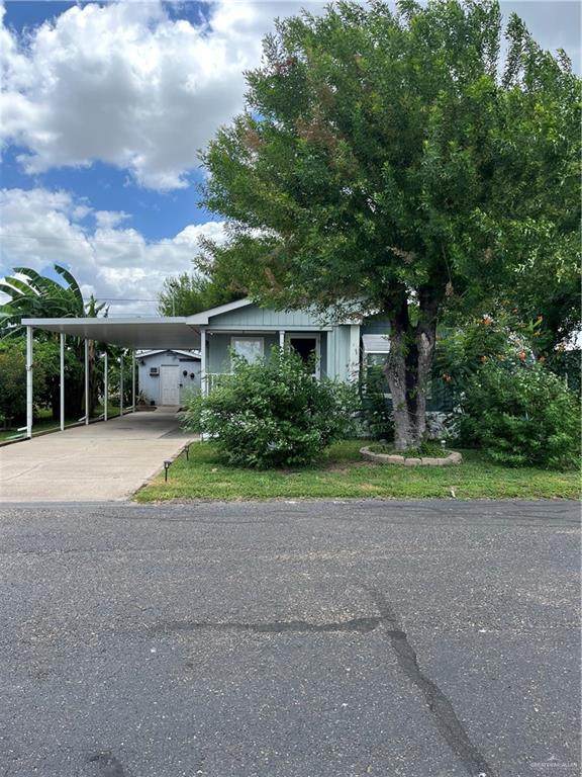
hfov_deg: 53.1
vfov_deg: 67.3
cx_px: 291
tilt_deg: +1.5
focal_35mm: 26
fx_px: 583
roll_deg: +0.0
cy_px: 388
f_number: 1.6
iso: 50
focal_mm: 5.1
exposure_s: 1/1199
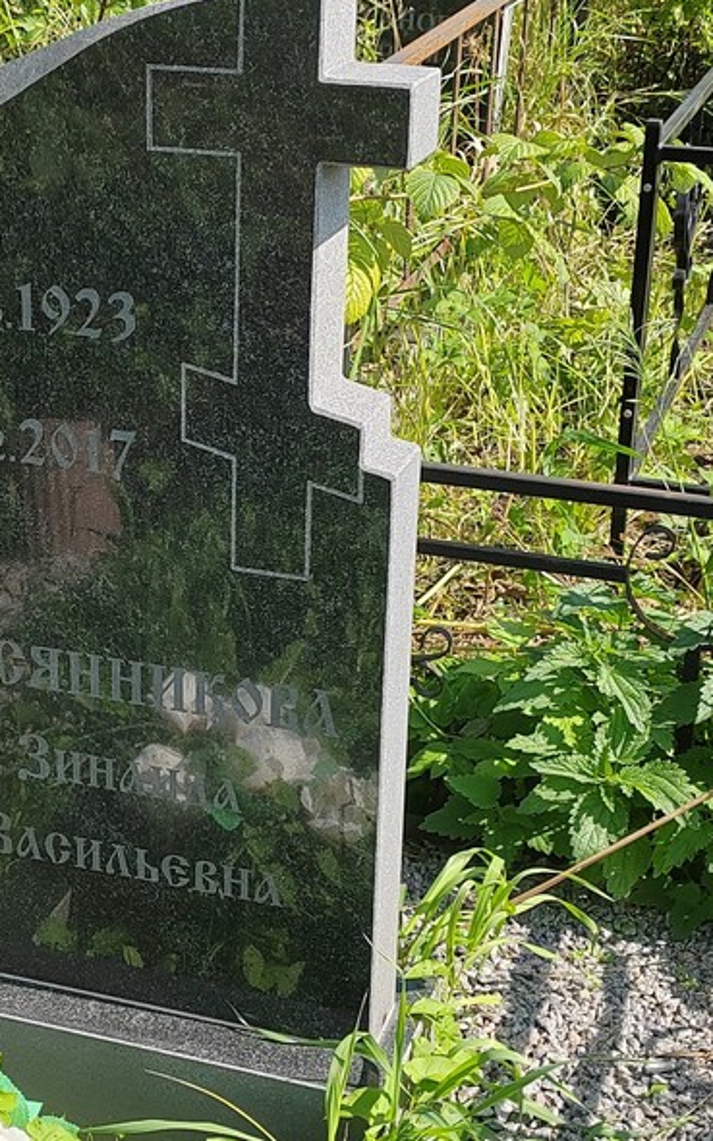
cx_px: 180
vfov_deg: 31.1
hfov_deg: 19.6
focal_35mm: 66
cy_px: 564
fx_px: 2053
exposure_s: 1/930
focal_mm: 5.52
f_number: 1.9
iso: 100
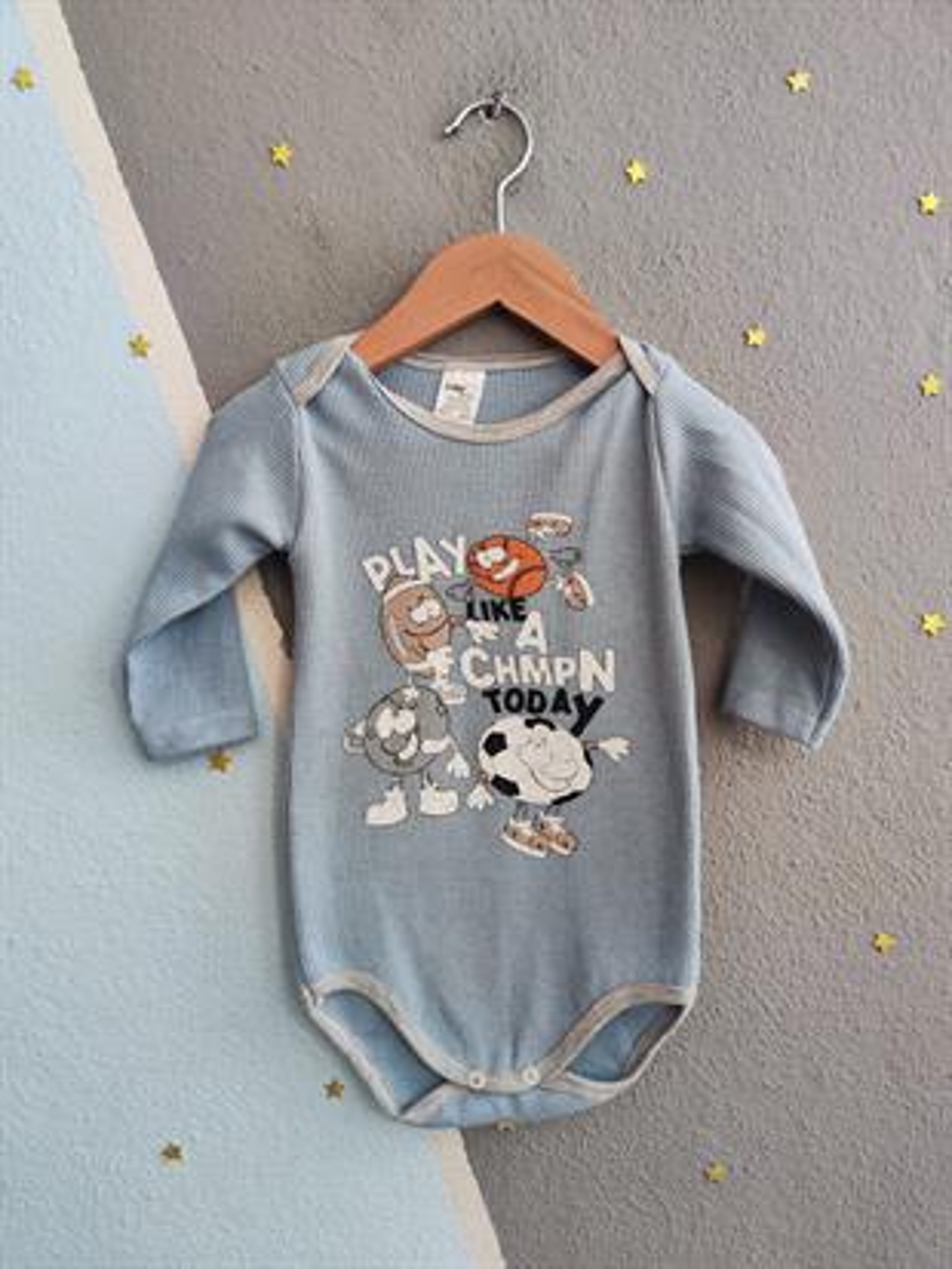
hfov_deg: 56.8
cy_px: 634
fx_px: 880
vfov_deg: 71.6
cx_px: 476
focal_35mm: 24
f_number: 1.88
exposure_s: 1/28.8
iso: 600
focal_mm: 5.59
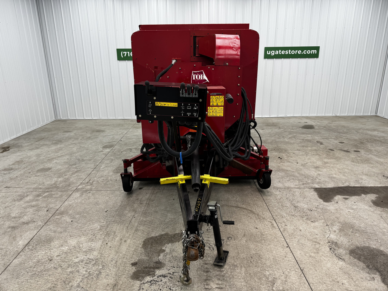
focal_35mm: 24
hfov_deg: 71.6
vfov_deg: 56.8
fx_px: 269
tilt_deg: -18.1
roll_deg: +0.0
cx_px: 194
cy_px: 146
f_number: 1.78
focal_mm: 6.76
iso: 80
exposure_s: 1/120
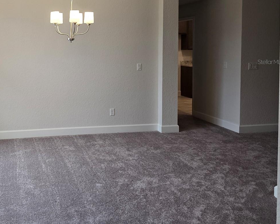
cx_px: 54
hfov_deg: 46.4
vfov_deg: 39.3
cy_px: 62
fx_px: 307
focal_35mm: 37
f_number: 1.7
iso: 125
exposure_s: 1/120
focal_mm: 6.3
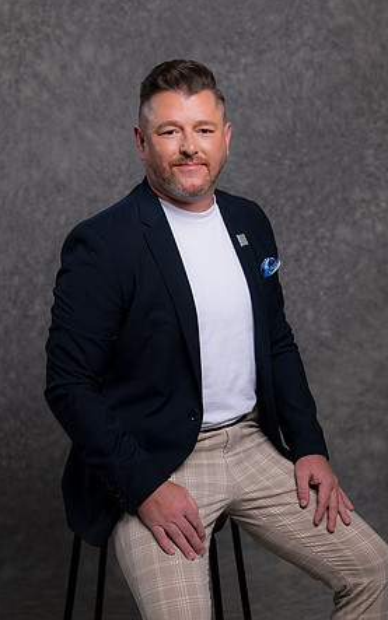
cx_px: 206
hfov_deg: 14.9
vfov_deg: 23.6
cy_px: 309
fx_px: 1488
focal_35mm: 88
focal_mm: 85
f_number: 5
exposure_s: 1/200
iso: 100
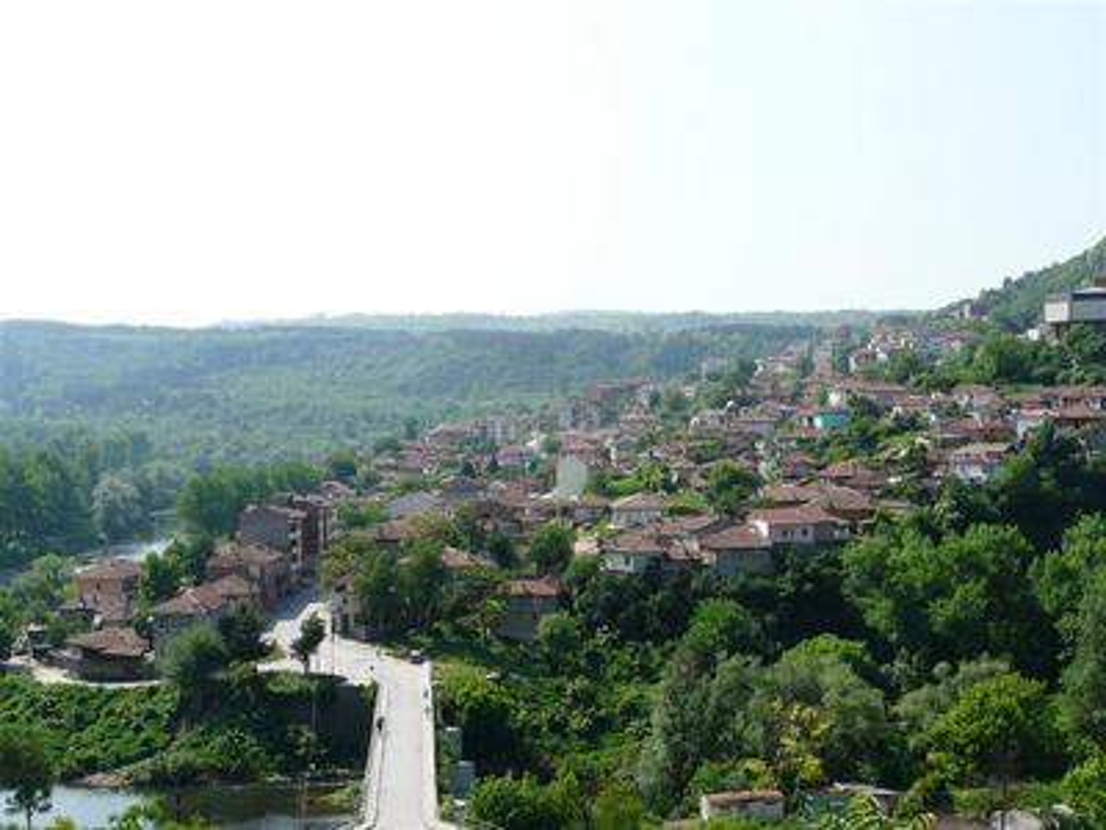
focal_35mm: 42
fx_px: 1342
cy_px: 415
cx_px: 553
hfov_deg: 44.8
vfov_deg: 34.3
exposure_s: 1/320
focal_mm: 5.4
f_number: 5.6
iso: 100
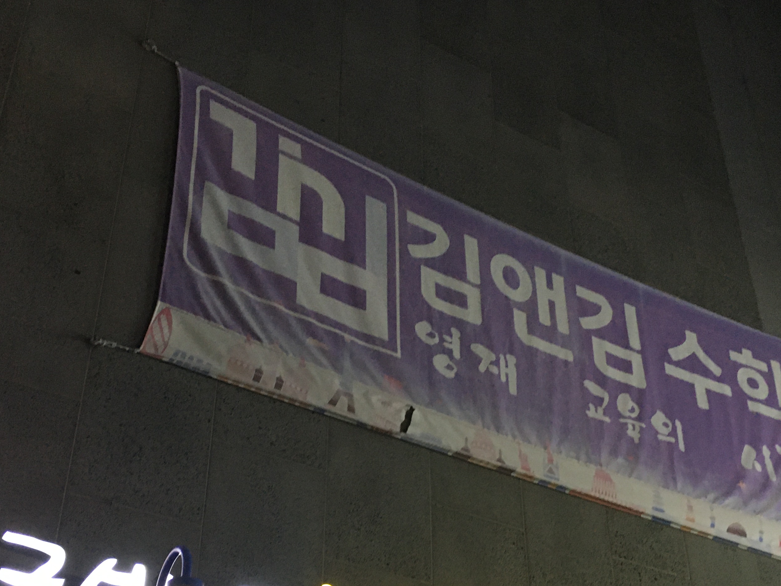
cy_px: 429
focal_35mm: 47
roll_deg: +0.6
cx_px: 396
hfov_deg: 40.4
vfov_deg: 30.4
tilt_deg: +31.9
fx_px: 1060
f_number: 2.2
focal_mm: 4.15
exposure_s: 1/17
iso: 200
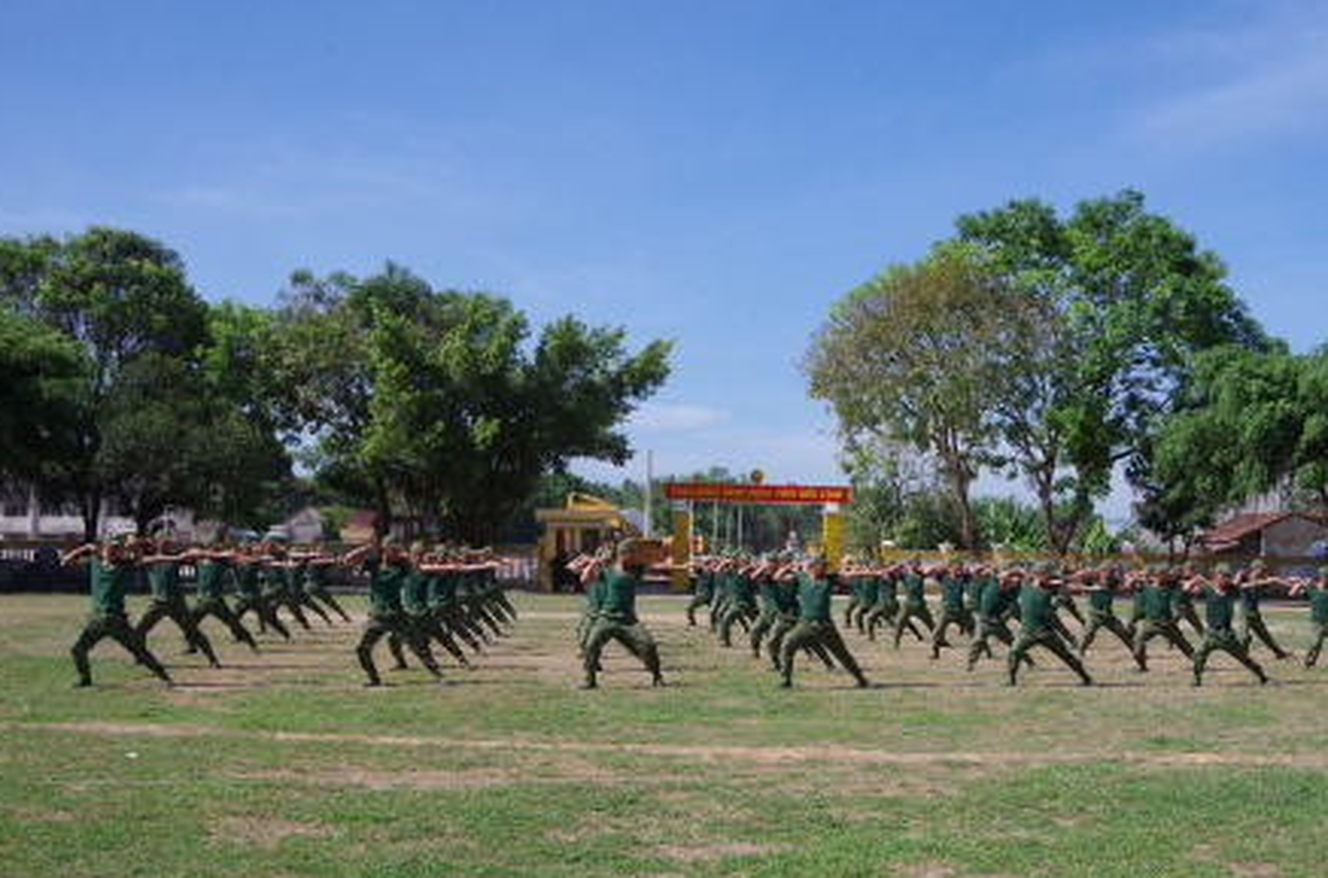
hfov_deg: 49.3
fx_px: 1435
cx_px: 814
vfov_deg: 33.9
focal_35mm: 39
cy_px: 541
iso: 800
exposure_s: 1/1000
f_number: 10
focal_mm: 21
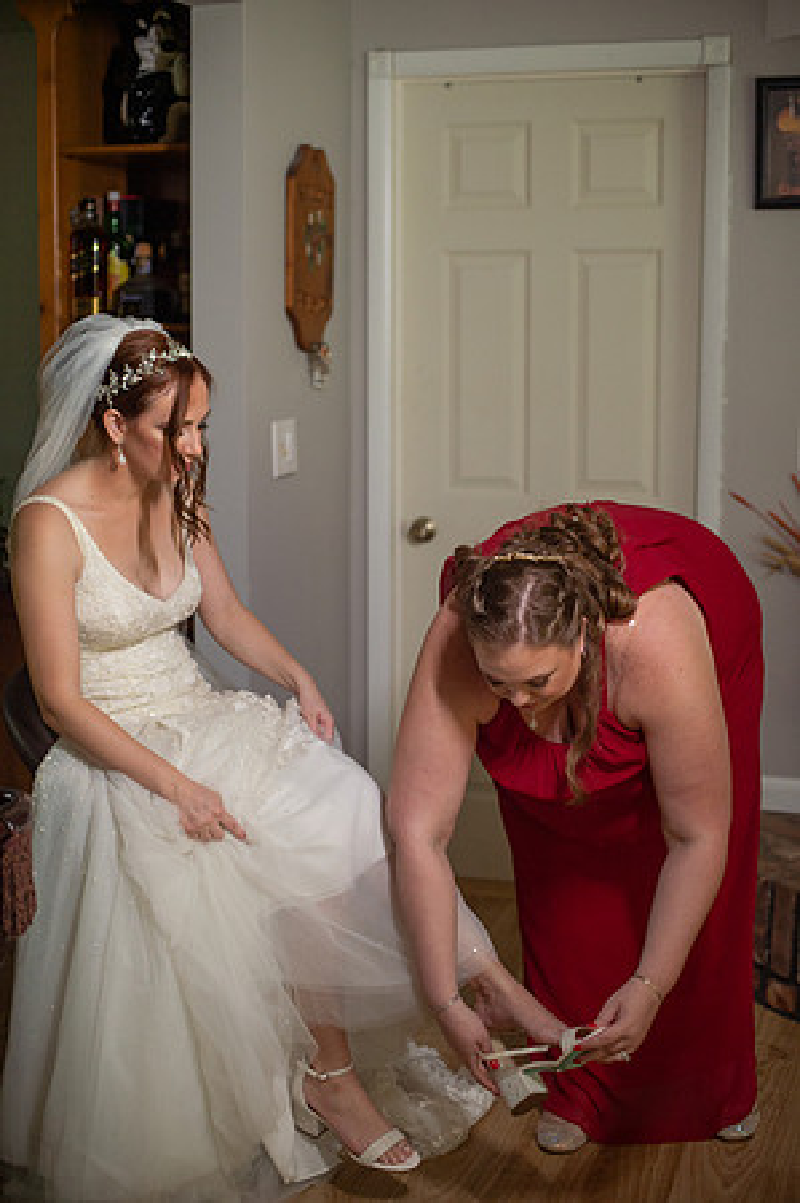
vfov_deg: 39.6
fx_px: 1670
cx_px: 400
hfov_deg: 26.9
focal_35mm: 50
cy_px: 602
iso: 1000
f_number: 2.5
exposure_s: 1/400
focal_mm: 50
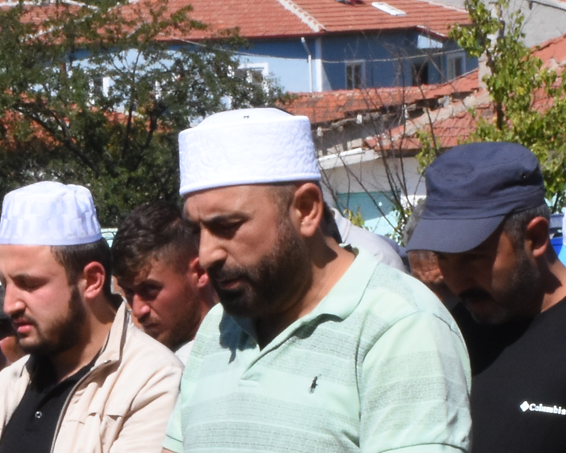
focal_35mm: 258
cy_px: 561
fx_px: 4320
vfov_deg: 6.0
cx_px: 71
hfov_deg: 7.5
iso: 1000
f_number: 29
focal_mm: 45
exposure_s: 1/250
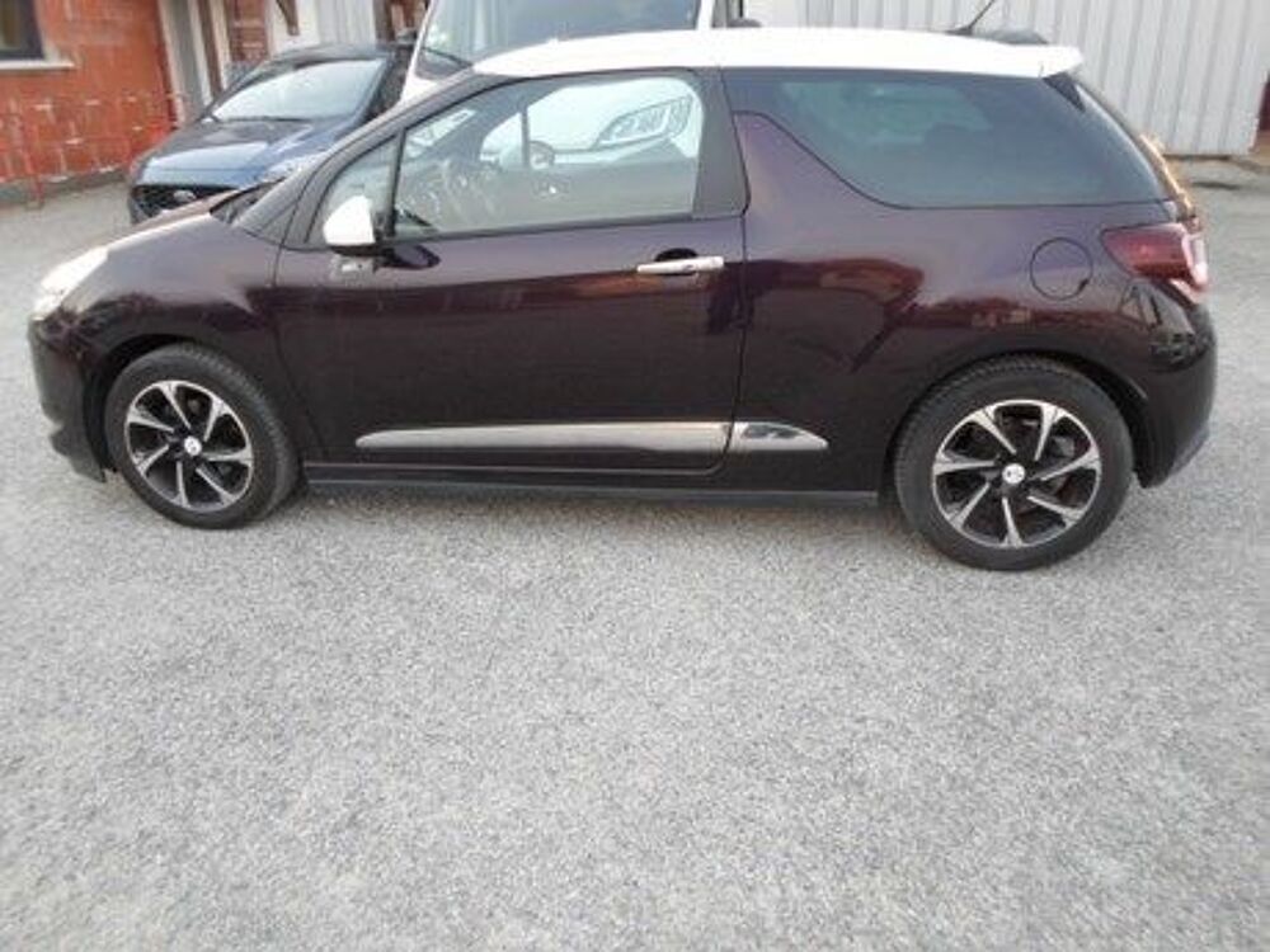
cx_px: 635
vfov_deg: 54.9
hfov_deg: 69.4
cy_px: 476
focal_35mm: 25
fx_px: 917
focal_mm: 4.5
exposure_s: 1/30
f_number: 2.5
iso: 80
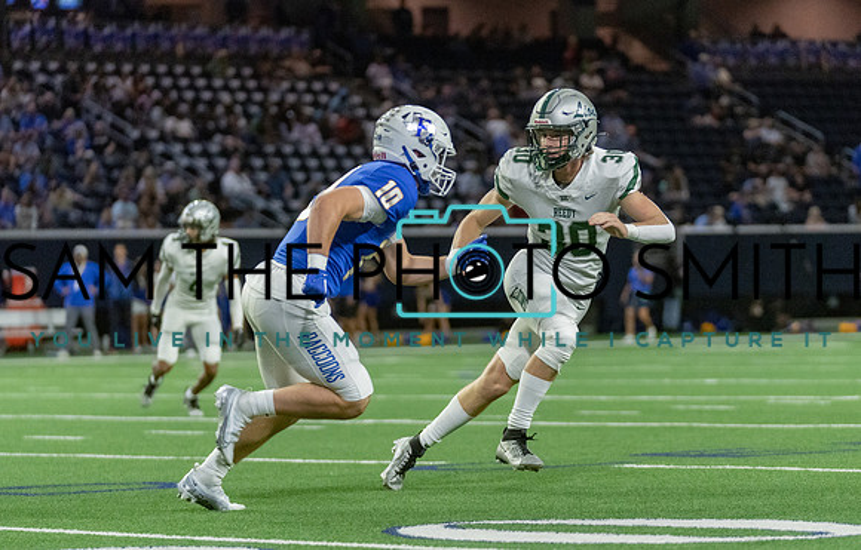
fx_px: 4146
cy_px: 278
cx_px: 475
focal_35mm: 176
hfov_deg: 11.9
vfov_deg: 7.6
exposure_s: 1/1250
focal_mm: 130
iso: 4000
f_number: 2.8
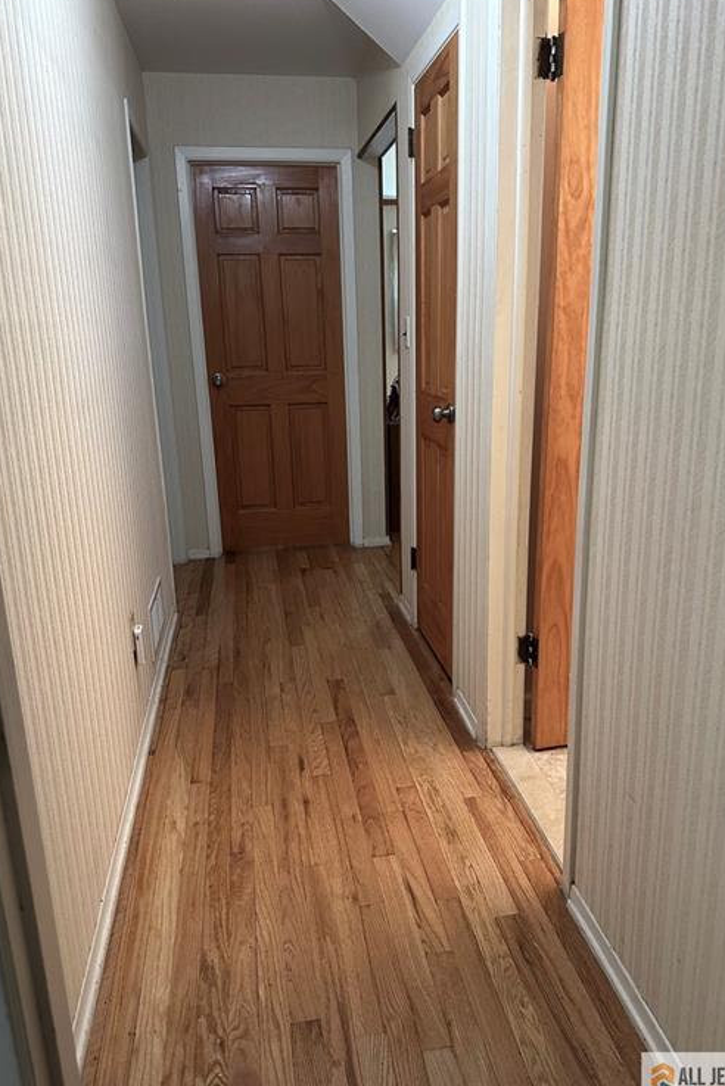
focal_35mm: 26
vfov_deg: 69.4
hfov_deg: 49.6
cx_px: 386
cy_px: 544
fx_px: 785
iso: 400
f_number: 1.78
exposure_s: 1/60
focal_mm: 6.86
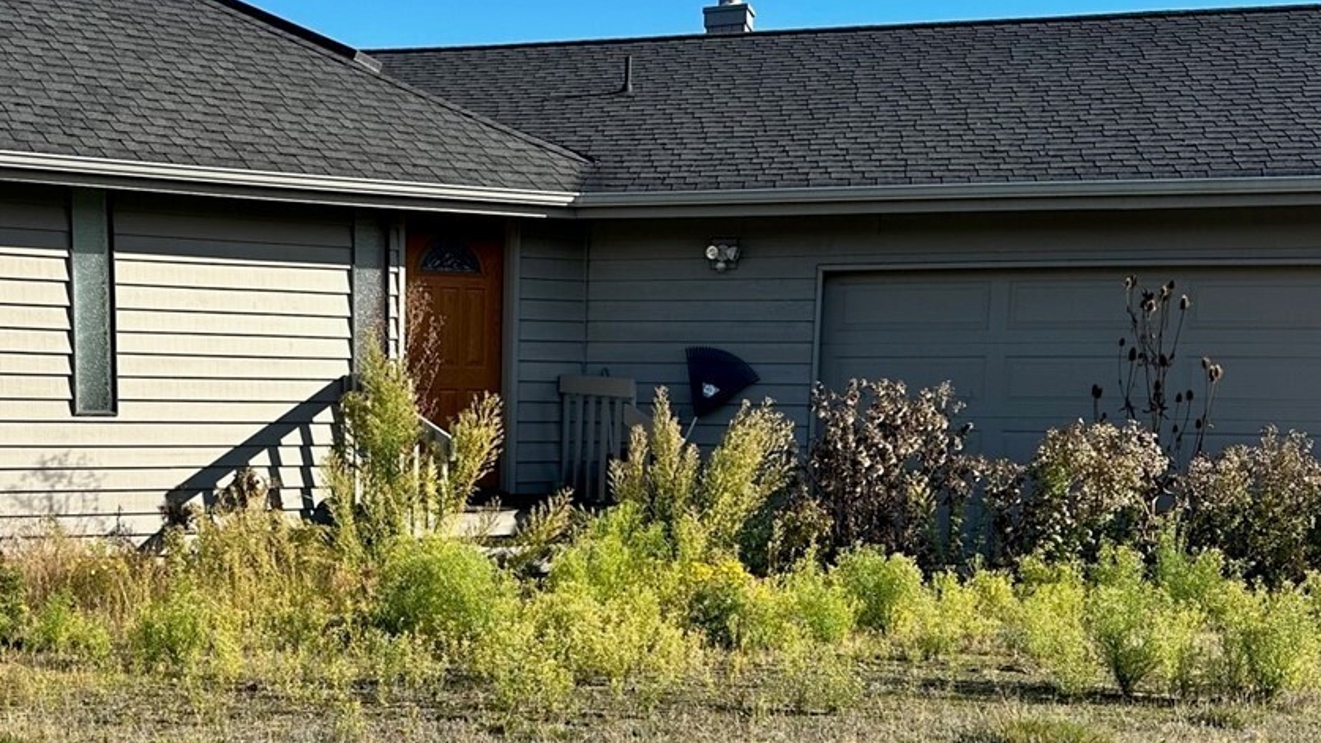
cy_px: 626
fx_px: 1752
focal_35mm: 50
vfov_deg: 23.5
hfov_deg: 40.8
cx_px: 450
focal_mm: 6.86
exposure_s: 1/3155
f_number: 1.78
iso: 80
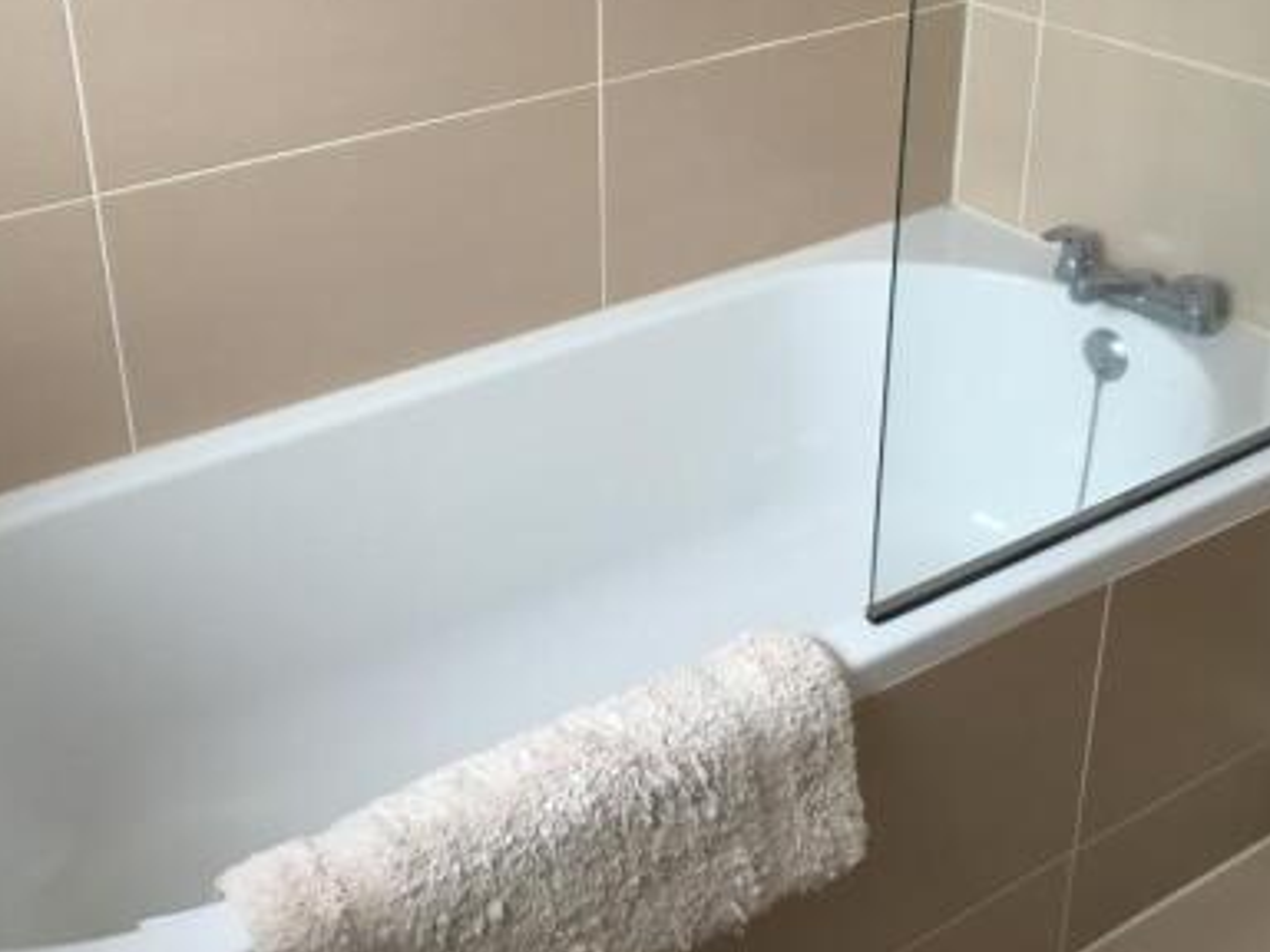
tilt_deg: -23.8
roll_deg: +0.5
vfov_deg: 32.4
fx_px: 1614
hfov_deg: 42.8
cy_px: 276
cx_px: 528
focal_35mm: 44
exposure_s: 1/33
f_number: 2.2
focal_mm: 4.15
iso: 64
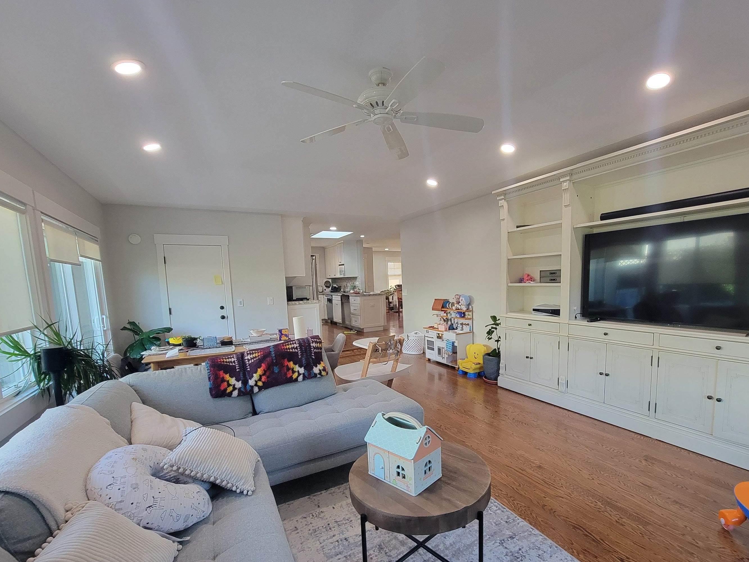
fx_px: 325
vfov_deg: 81.5
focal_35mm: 15
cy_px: 310
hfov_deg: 98.0
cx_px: 405
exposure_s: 1/60
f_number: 2.2
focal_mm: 2.2
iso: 200
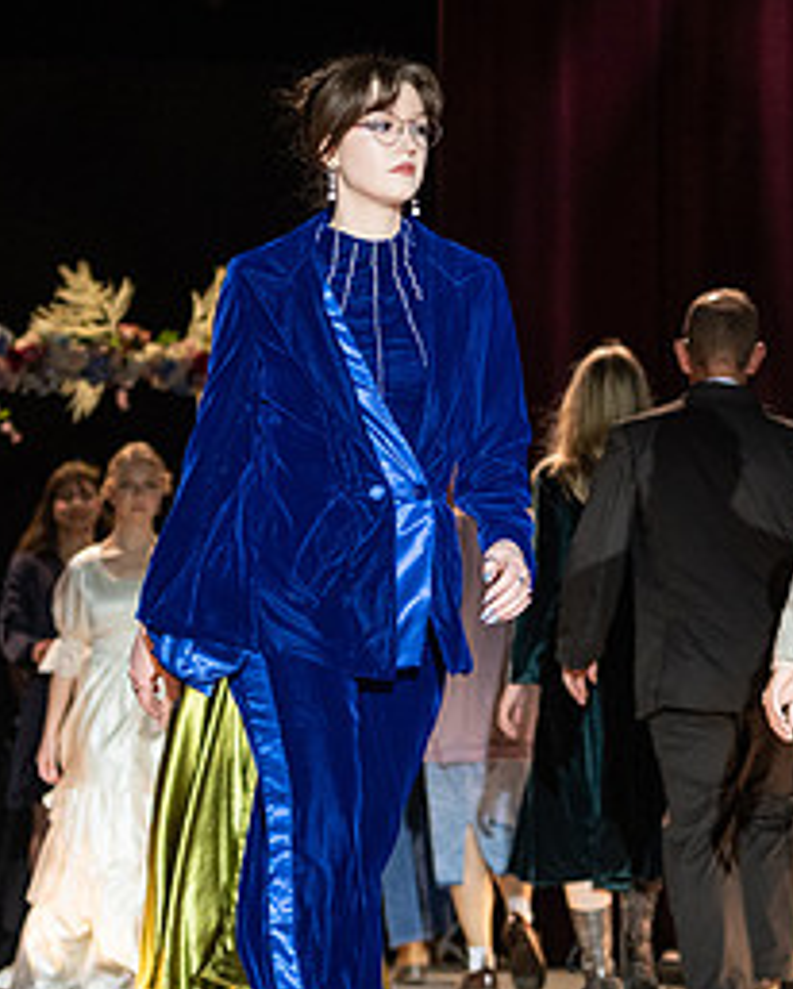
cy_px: 481
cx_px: 843
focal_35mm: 210
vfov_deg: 9.2
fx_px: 6154
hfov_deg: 7.3
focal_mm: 70
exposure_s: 1/1000
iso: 800
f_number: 2.8
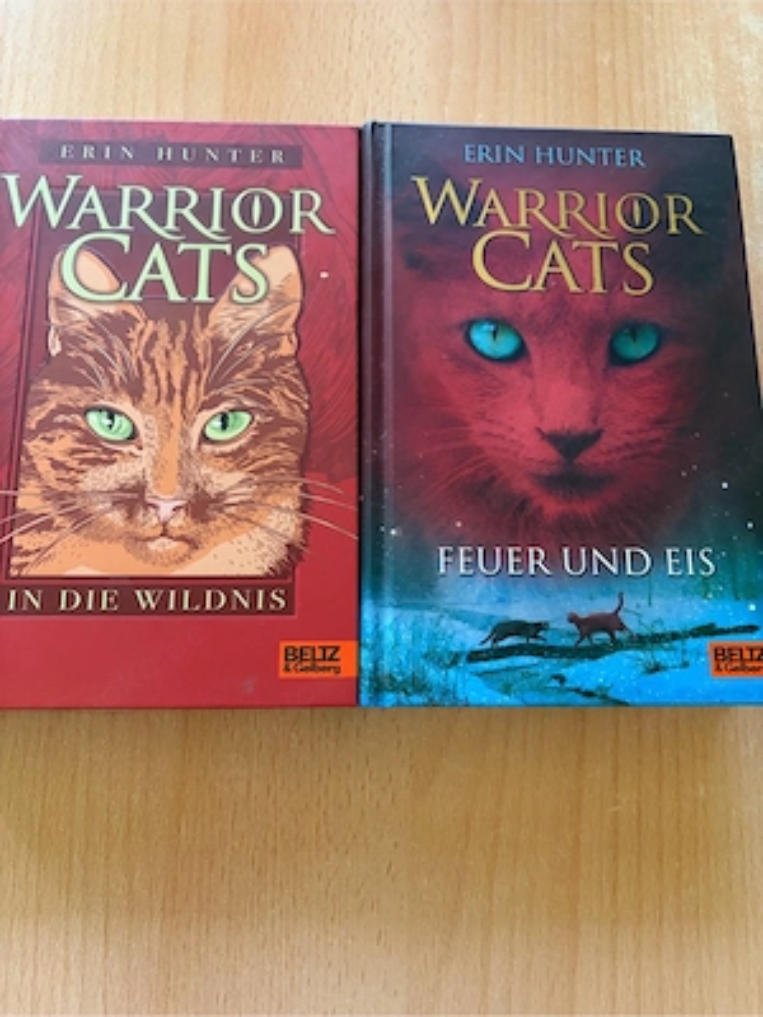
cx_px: 382
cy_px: 508
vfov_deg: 67.3
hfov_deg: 53.1
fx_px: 764
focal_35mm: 26
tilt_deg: -76.6
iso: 640
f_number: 1.6
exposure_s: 1/40
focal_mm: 5.96
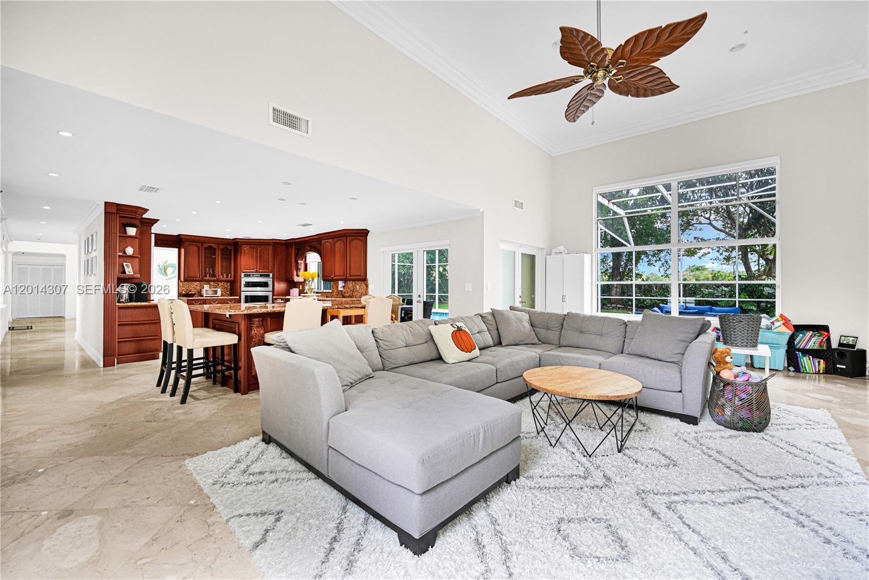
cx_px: 434
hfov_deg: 104.2
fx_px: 338
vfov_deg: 81.3
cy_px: 290
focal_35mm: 14
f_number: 4
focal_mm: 14
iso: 100
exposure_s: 1/60
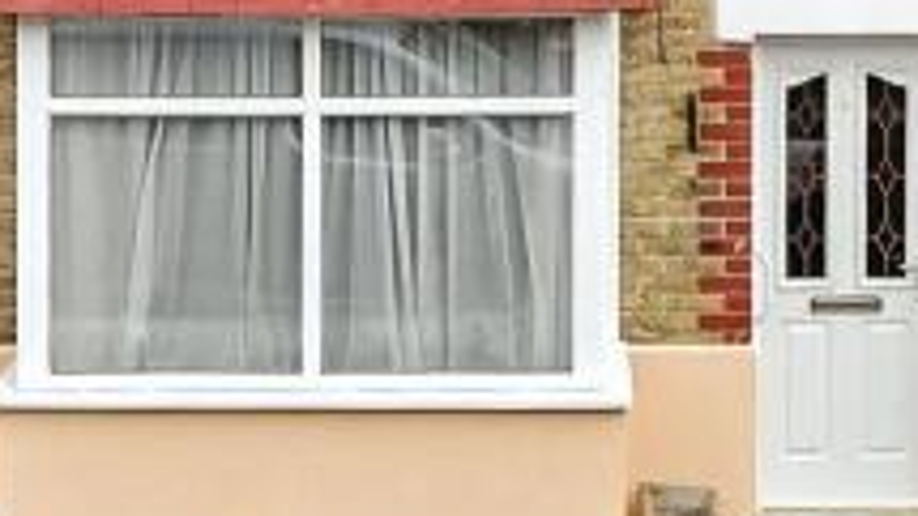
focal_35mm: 75
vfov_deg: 15.1
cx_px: 529
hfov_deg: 28.2
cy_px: -224
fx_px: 1826
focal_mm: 10
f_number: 9
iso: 1000
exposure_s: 1/640
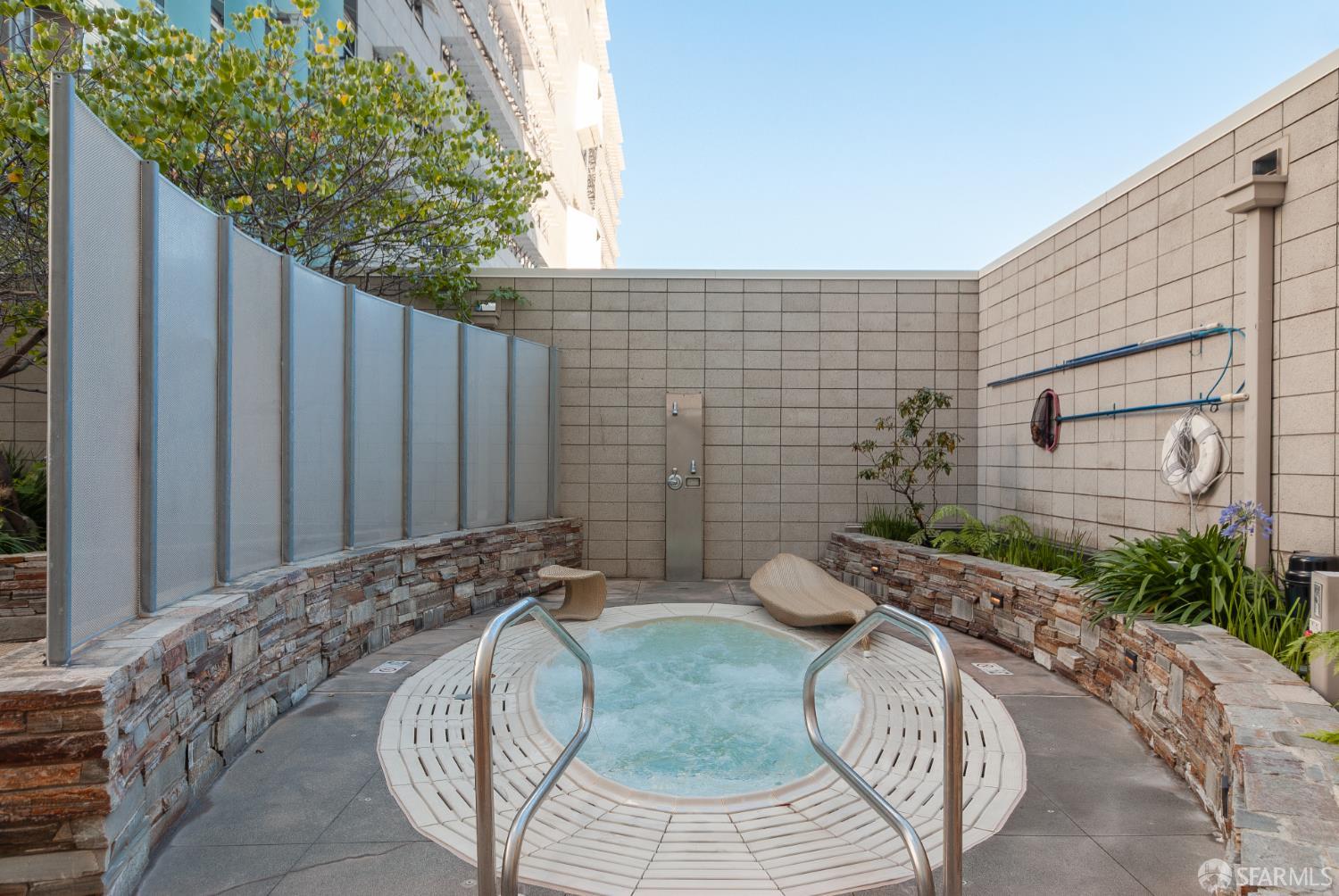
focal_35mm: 24
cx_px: 670
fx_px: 894
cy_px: 448
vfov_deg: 53.3
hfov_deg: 73.7
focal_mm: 16
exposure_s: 1/1000
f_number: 4.2
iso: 400
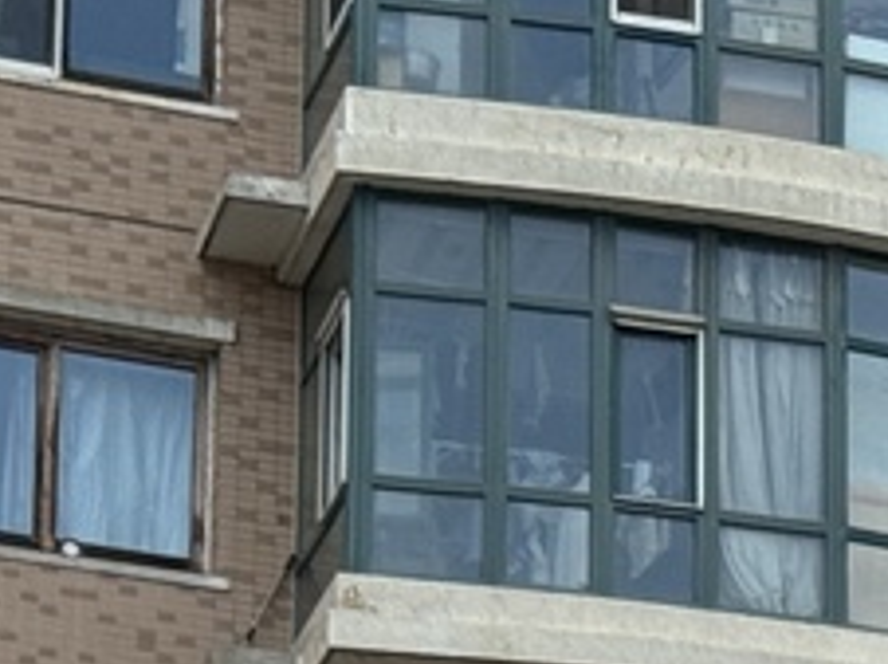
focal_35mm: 255
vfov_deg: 5.6
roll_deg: +0.2
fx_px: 6535
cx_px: 762
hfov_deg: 7.8
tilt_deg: +17.4
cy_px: 1623
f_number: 1.78
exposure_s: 1/1770
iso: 64
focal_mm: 6.76
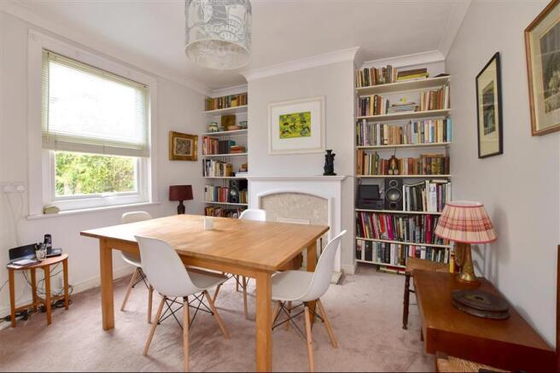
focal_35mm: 15
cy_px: 186
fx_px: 233
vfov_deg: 77.3
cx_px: 280
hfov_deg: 100.4
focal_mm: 10
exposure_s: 1/5
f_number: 11
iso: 200
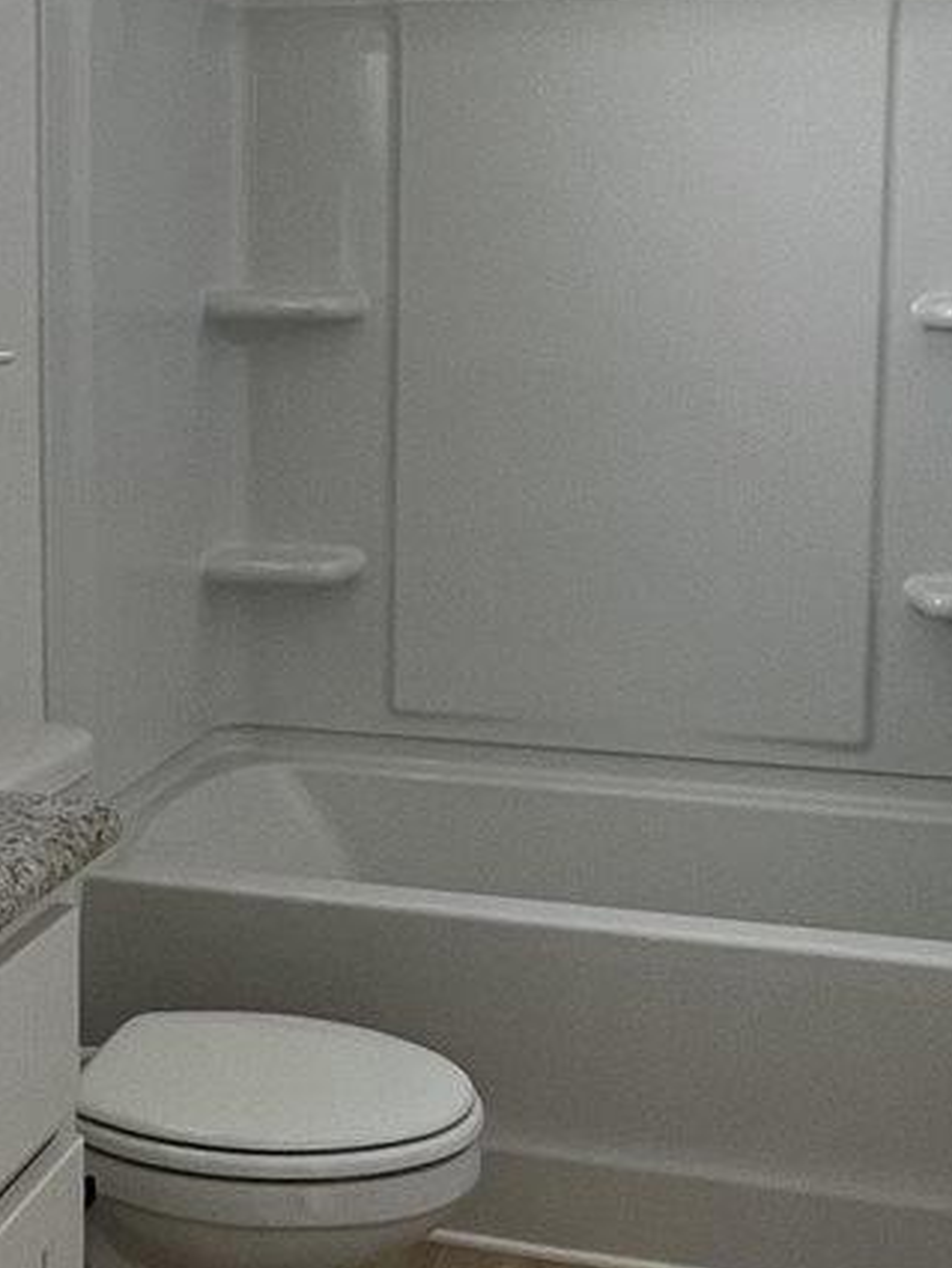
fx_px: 1723
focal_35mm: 47
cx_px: 331
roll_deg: -0.4
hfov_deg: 30.7
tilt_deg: -3.5
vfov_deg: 40.0
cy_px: 433
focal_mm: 1.57
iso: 160
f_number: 1.8
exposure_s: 1/99
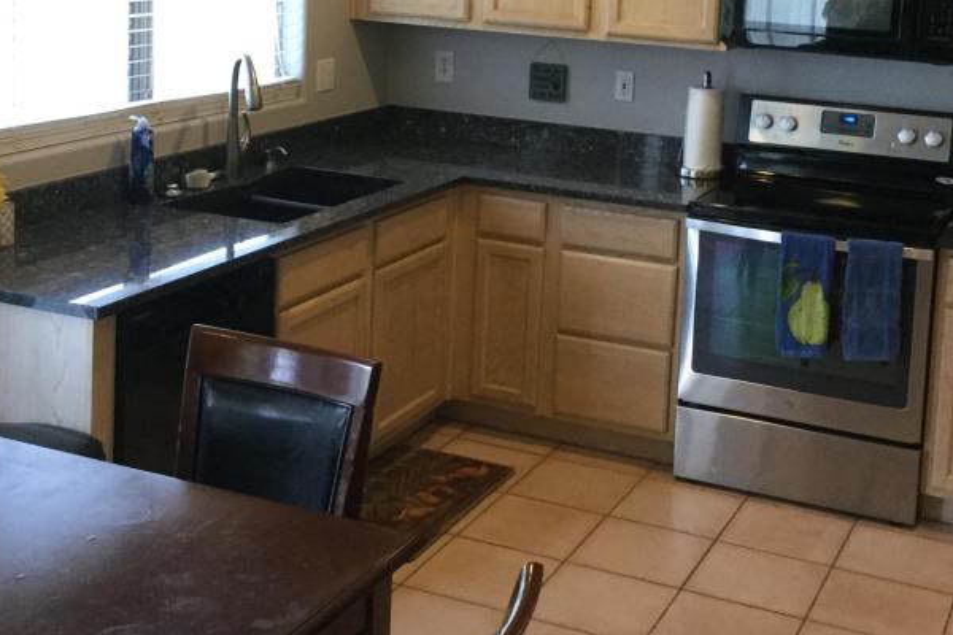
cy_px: 89
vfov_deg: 24.1
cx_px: 546
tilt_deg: -7.0
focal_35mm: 55
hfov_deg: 36.2
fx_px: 1456
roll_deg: -3.0
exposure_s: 1/30
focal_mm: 3.3
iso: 100
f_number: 2.4
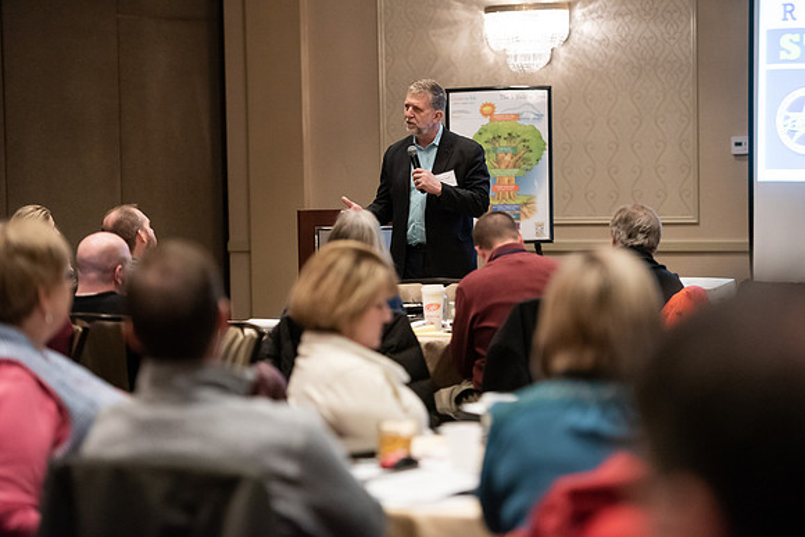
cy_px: 268
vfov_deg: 11.8
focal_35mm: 116
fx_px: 2594
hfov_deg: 17.6
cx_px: 402
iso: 5000
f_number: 2.8
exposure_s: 1/200
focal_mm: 116
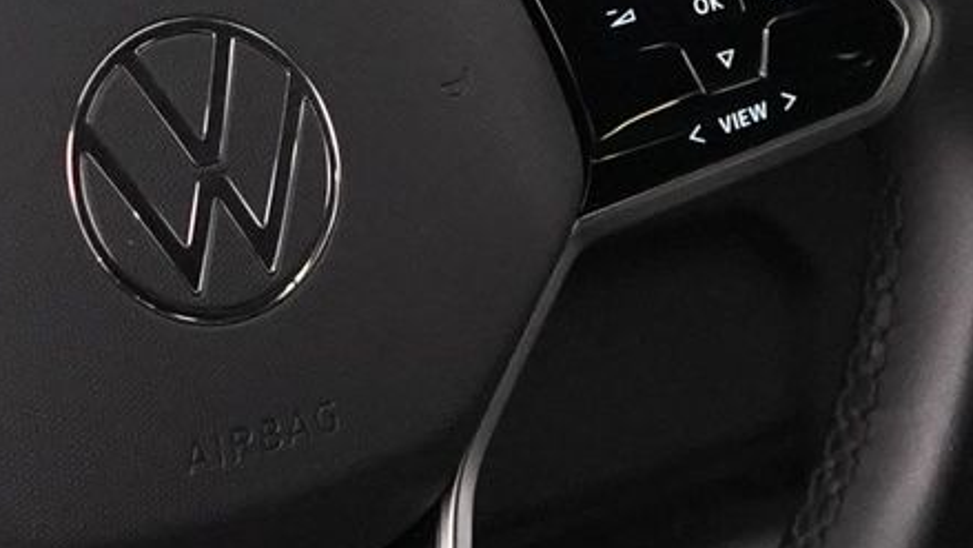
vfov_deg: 7.2
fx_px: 4309
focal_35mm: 167
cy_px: -43
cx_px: 658
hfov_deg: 12.9
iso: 8000
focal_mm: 28
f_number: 3.5
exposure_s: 1/160
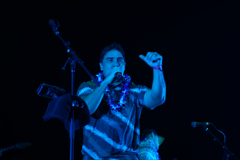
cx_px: 120
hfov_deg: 19.5
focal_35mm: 105
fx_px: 700
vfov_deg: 13.0
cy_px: 80
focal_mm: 105
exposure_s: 1/125
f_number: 4
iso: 640
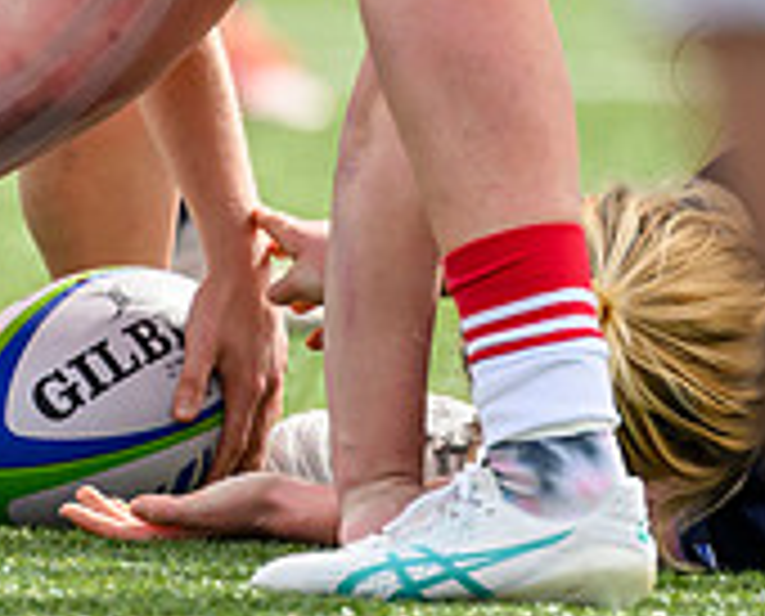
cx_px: -196
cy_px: -574
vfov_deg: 0.5
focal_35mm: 3313
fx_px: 75225
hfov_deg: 0.6
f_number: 4
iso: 500
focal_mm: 560
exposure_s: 1/2000
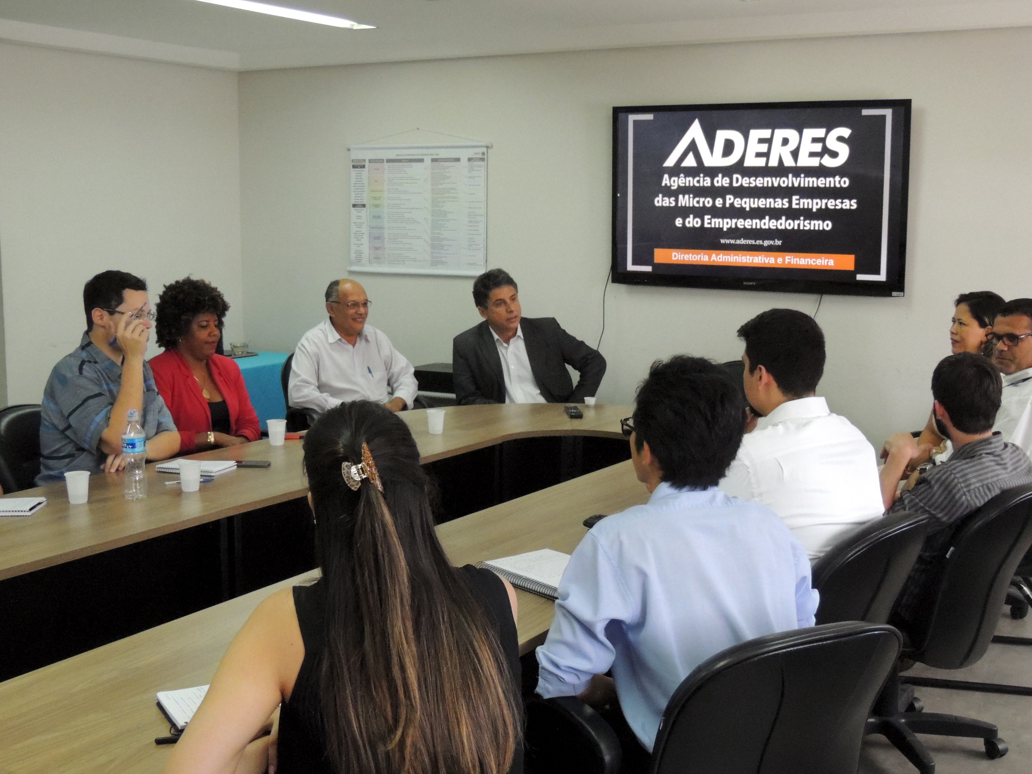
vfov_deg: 33.6
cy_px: 387
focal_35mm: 43
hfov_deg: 43.9
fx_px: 1282
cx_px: 516
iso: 1600
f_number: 3.4
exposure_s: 1/160
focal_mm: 7.6
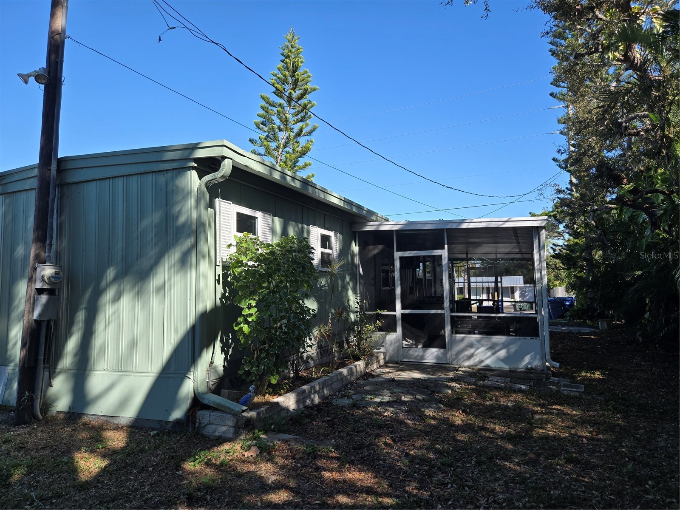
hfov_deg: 73.9
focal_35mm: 23
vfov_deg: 58.9
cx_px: 340
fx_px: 452
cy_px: 255
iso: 80
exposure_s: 1/2463
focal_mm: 5.4
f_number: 1.8
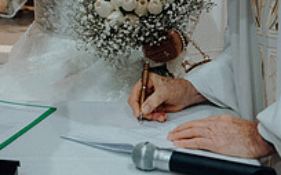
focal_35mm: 116
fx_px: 887
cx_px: 72
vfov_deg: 11.0
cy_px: -53
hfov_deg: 17.9
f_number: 3.5
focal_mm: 40
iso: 1600
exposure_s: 1/160
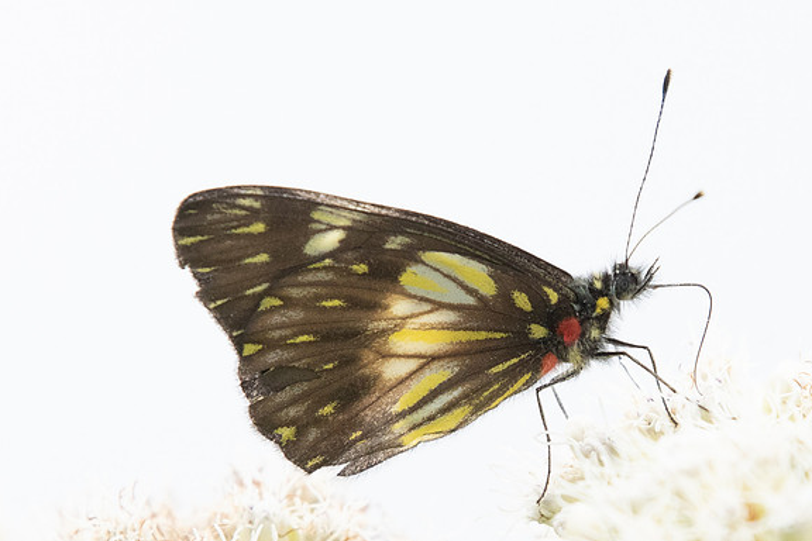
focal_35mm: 1203
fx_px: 27132
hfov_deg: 1.7
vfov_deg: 1.1
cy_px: 409
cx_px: 369
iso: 1000
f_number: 8
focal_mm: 400
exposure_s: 1/1250
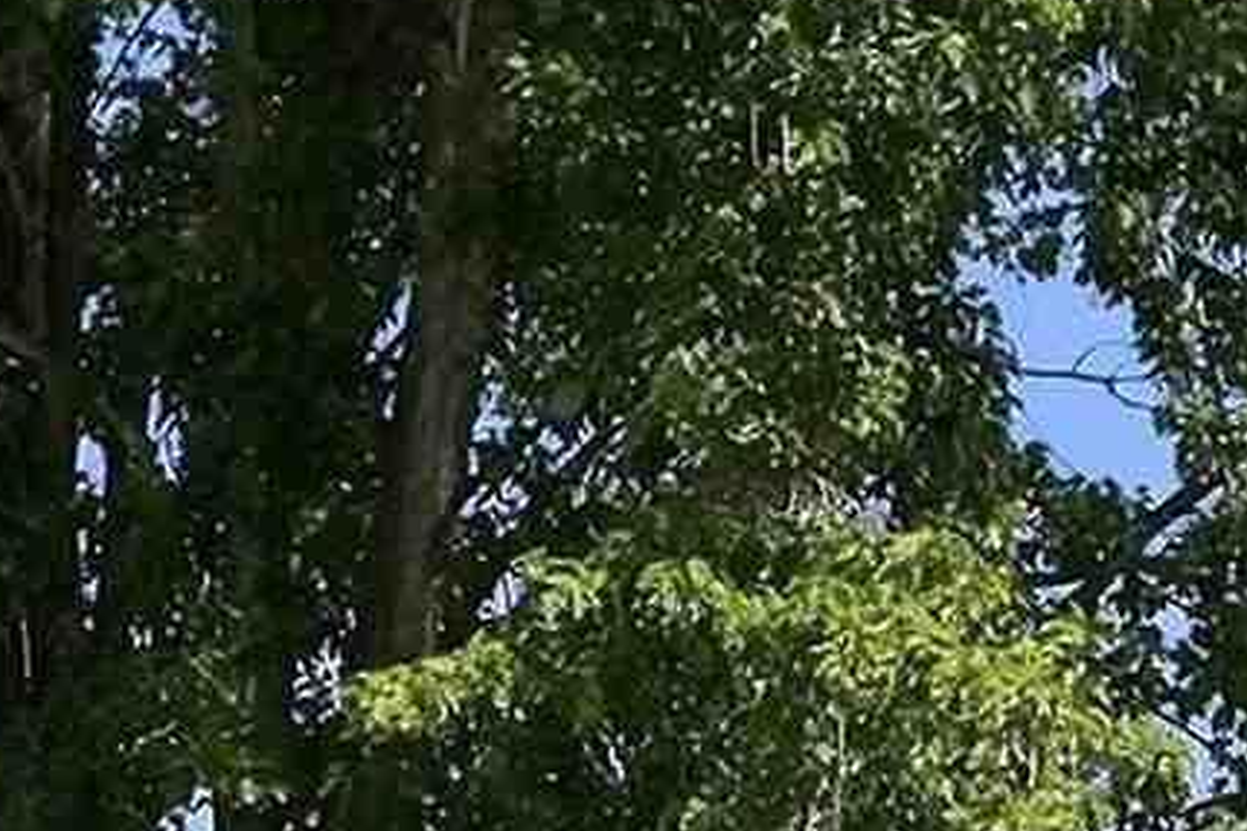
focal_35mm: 172
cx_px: 3
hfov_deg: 11.8
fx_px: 5957
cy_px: 2285
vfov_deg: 7.3
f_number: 7.1
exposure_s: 1/3200
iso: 640
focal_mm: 24
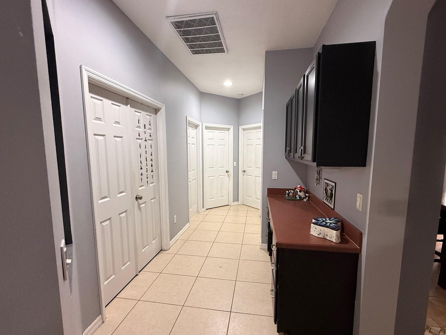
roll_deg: +0.2
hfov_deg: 94.5
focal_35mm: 16
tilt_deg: -7.7
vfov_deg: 78.1
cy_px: 175
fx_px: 206
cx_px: 227
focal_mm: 2.22
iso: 400
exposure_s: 1/60
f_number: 2.2
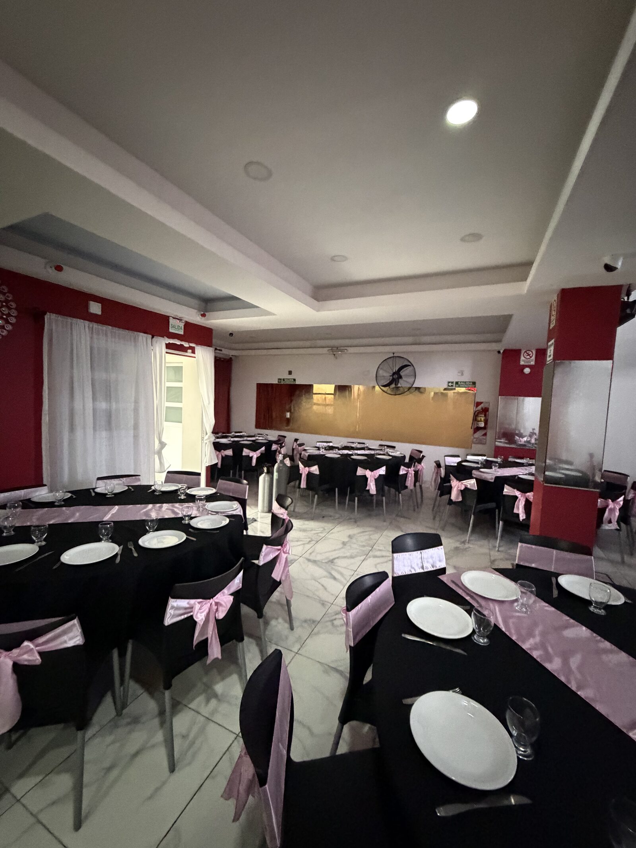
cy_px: 424
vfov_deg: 102.1
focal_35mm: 14
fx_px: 343
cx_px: 318
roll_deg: -3.4
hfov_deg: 85.7
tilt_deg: -3.4
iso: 1600
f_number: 2.2
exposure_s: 1/40
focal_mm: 2.22
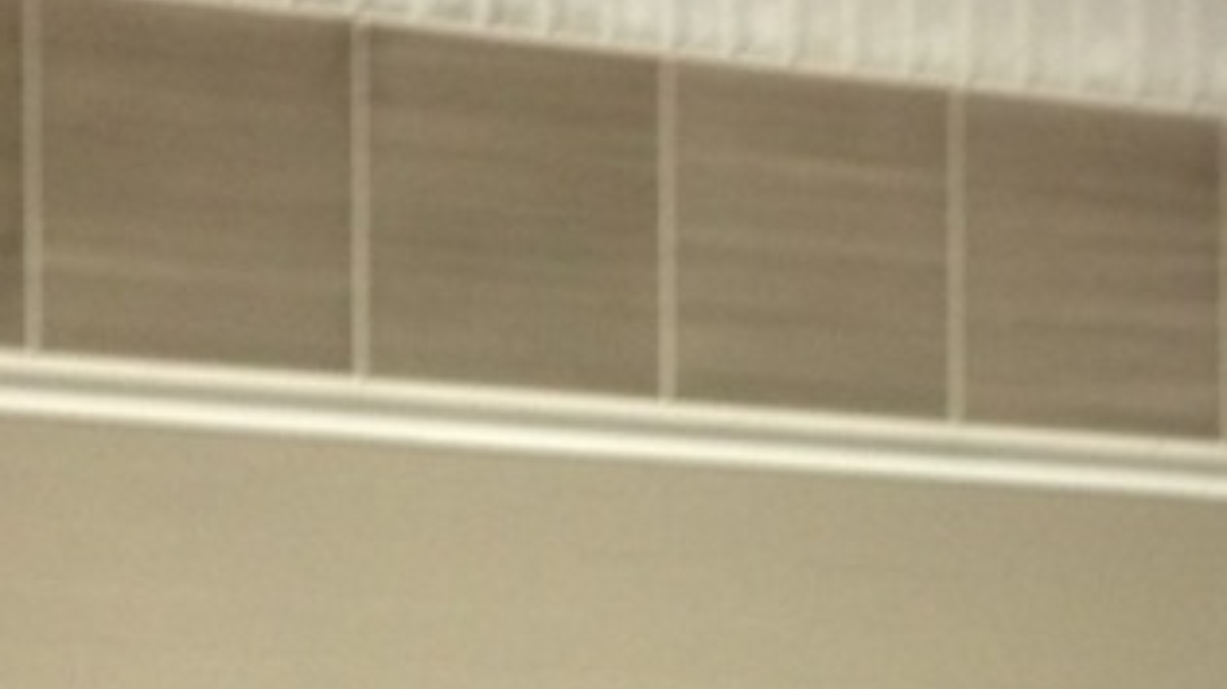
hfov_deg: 14.7
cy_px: 1226
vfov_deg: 8.0
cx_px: 935
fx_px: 4749
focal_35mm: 146
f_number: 2.4
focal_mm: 4.13
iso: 125
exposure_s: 1/20
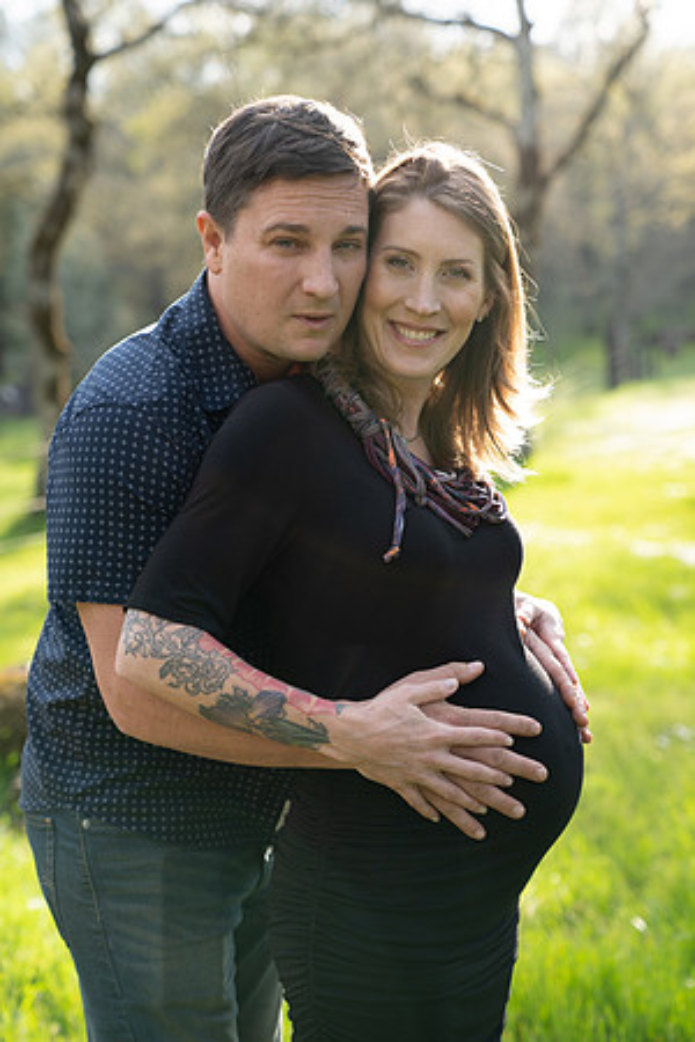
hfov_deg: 22.6
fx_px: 1737
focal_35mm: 60
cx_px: 348
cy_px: 521
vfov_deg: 33.4
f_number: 3.2
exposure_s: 1/250
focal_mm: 60
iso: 160
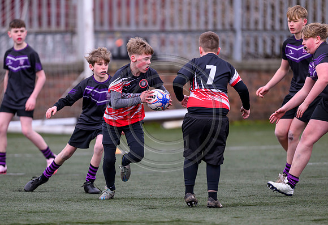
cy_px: 136
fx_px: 4534
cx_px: 124
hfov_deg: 4.1
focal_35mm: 494
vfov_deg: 2.8
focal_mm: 400
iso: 500
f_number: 3.2
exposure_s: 1/1600
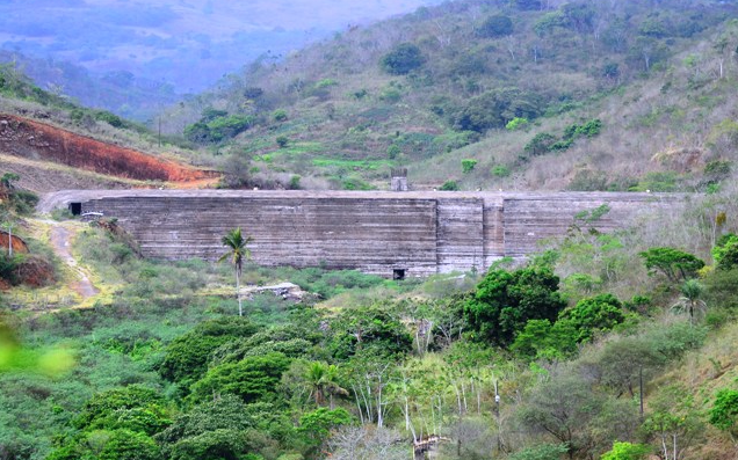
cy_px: 231
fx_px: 3458
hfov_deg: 12.2
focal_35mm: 172
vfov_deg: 7.6
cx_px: 369
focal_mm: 112
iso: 500
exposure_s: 1/1000
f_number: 4.5
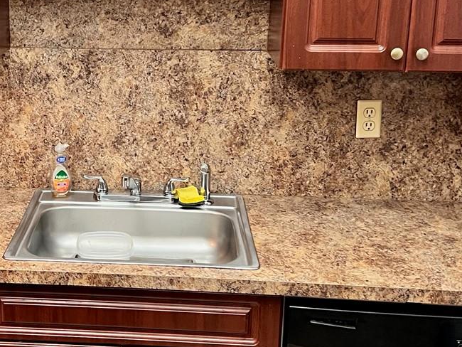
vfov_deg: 22.9
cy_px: 128
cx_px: 102
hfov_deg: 29.7
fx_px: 854
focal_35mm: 64
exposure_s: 1/60
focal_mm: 5.7
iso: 250
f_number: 1.5
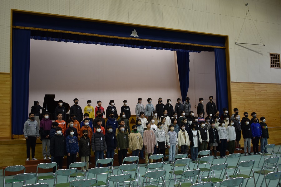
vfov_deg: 33.0
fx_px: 316
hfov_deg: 47.9
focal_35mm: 40
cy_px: 94
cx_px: 140
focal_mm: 27
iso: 450
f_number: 4
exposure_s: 1/60
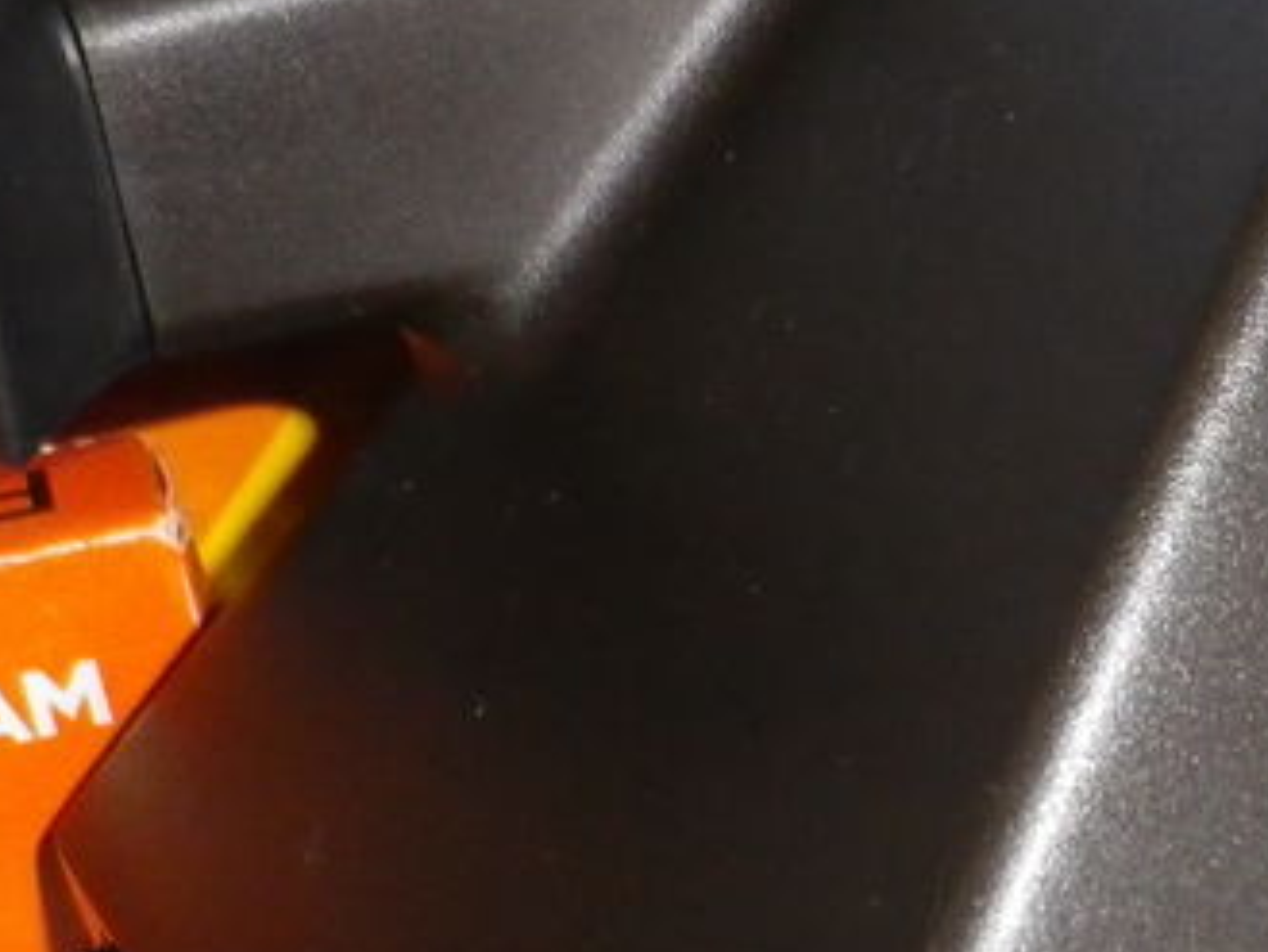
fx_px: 2785
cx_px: 1214
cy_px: 871
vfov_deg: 19.0
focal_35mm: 76
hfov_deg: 24.7
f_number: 7.1
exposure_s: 1/50
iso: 400
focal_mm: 4.5
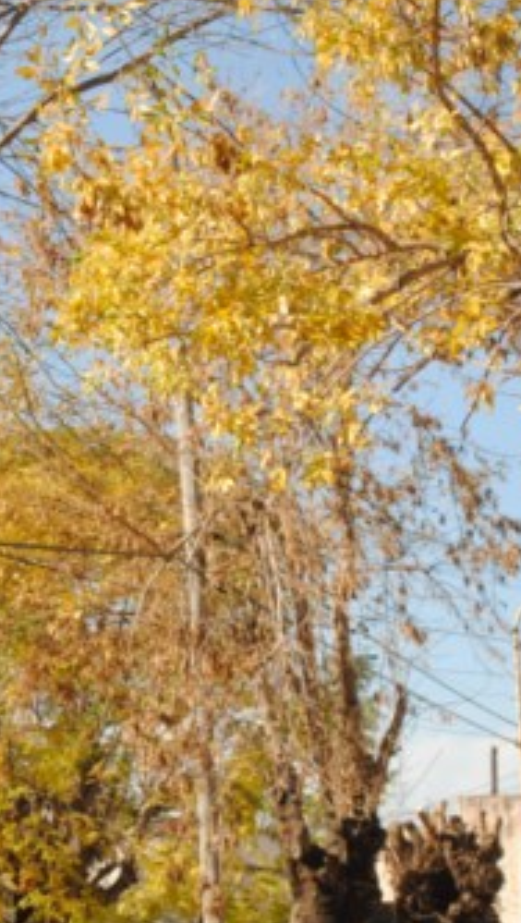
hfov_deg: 7.2
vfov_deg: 12.9
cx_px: -297
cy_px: 466
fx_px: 4066
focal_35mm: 166
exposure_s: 1/250
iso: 200
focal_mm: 55
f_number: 8
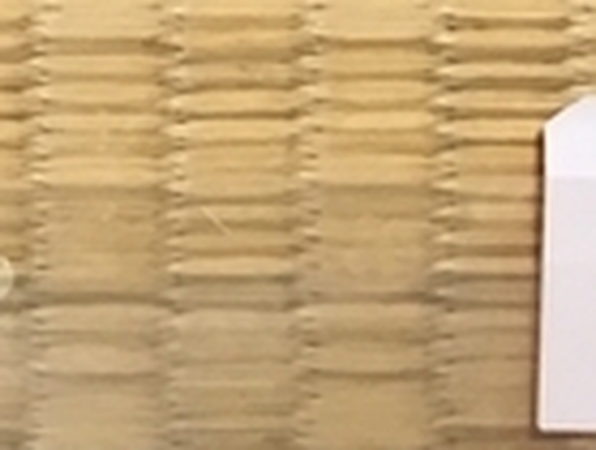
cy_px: 1517
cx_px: -1003
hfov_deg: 8.2
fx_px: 3677
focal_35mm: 213
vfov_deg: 6.2
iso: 100
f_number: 2.2
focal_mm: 4.15
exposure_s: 1/30
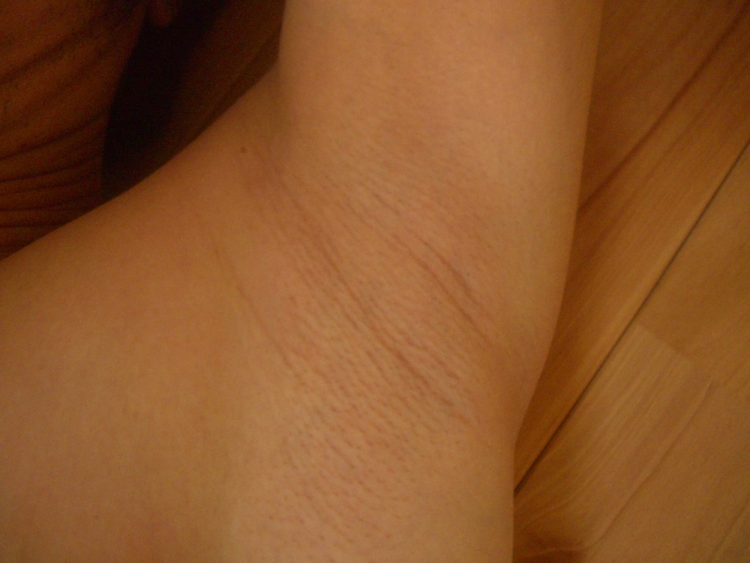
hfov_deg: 49.0
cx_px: 375
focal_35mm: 38
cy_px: 282
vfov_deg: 37.7
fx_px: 823
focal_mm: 7.9
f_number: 2.8
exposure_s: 1/100
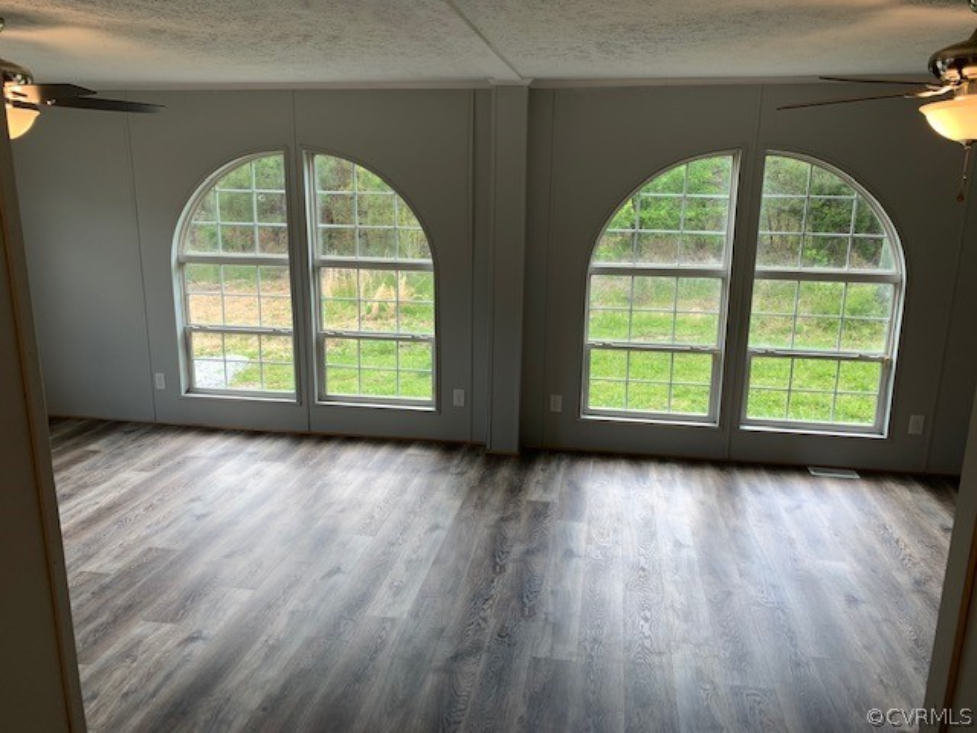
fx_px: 734
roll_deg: +0.4
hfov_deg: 67.3
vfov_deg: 53.1
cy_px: 366
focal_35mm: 26
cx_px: 488
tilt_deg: -12.6
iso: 32
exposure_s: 1/120
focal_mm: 4.25
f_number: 1.8
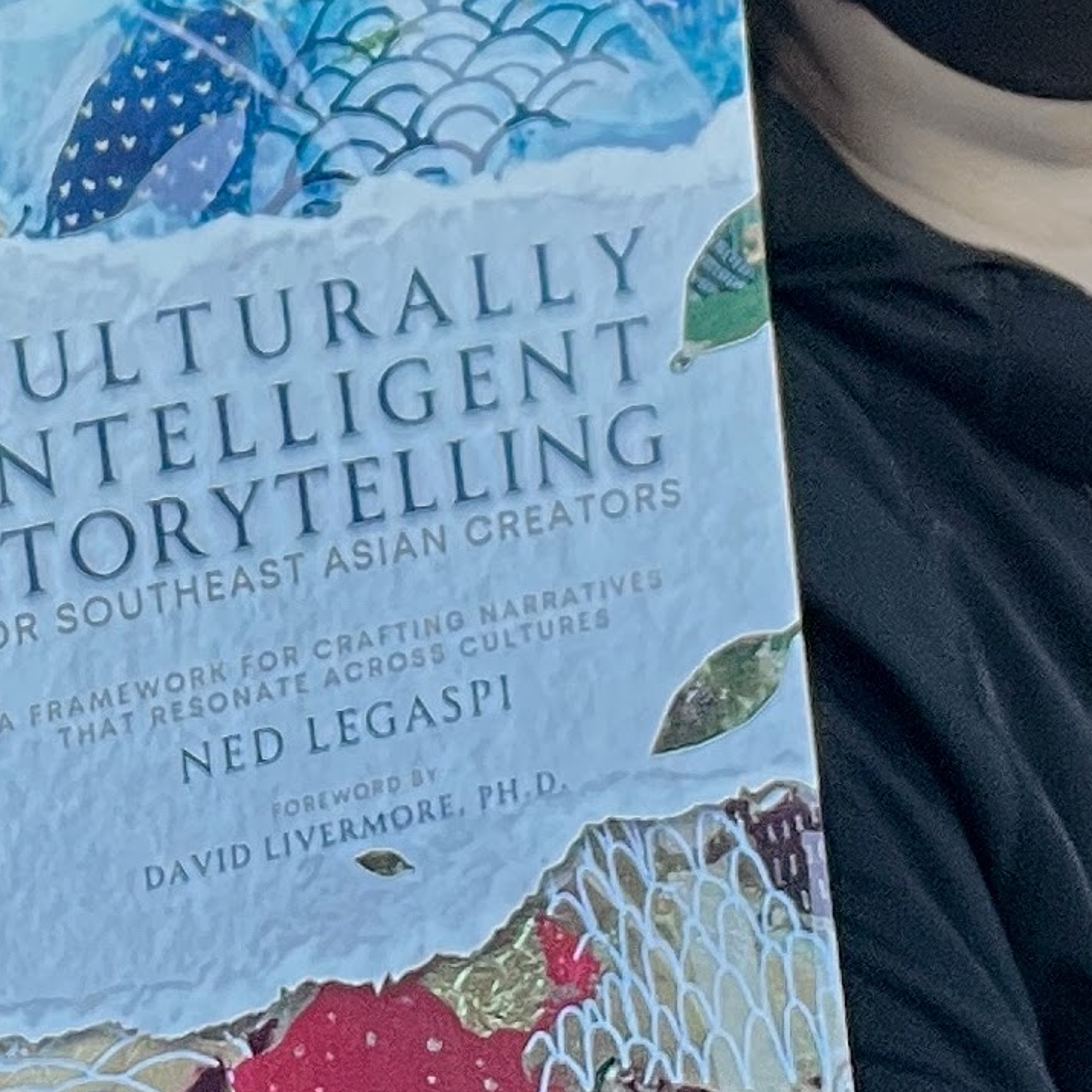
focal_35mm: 45
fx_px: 1606
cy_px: -23
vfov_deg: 34.0
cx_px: 617
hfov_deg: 37.5
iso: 100
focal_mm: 2.71
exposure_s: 1/94
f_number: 2.2
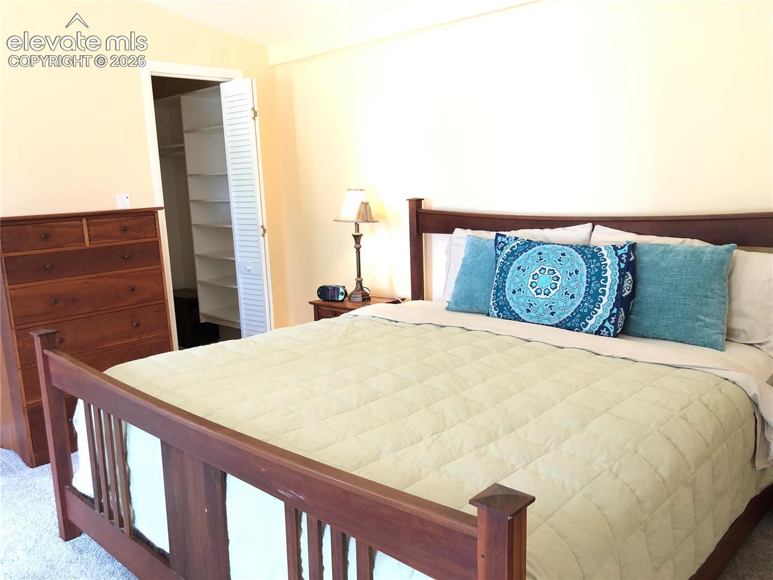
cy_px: 290
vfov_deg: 49.7
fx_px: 625
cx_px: 386
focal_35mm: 28
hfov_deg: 63.4
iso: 40
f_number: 1.8
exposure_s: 1/17
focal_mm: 3.99
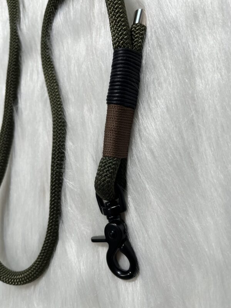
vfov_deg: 67.3
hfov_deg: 53.1
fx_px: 231
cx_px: 116
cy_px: 154
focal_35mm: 26
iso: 50
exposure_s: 1/122
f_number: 1.6
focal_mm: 5.1
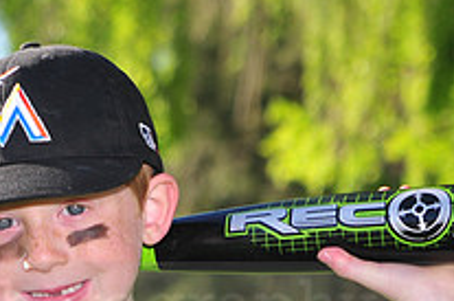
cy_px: 291
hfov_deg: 7.4
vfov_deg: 4.9
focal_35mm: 278
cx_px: 107
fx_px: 3498
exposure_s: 1/500
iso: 200
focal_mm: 66
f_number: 4.5
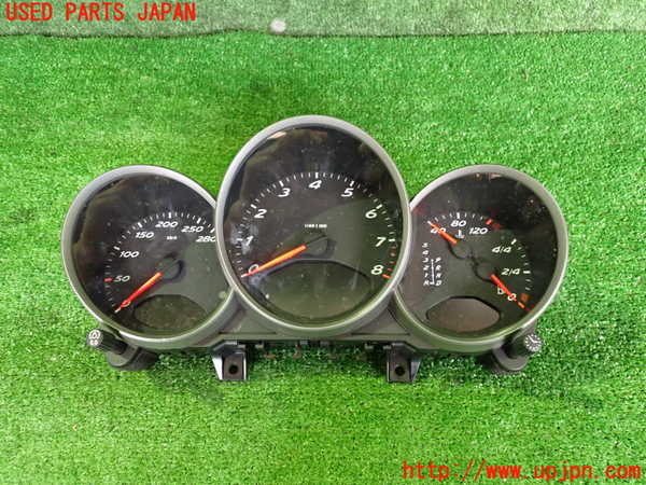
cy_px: 242
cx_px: 323
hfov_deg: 60.0
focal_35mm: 30
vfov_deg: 46.8
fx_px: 560
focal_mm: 5.4
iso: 800
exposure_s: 1/25
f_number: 2.3
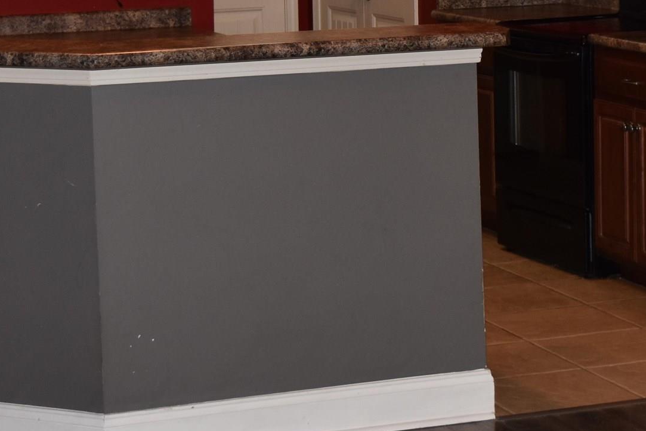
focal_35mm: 123
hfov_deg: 16.6
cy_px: -20
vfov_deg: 11.0
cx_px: 426
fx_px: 2215
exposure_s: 1/60
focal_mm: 29
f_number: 5.6
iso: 400
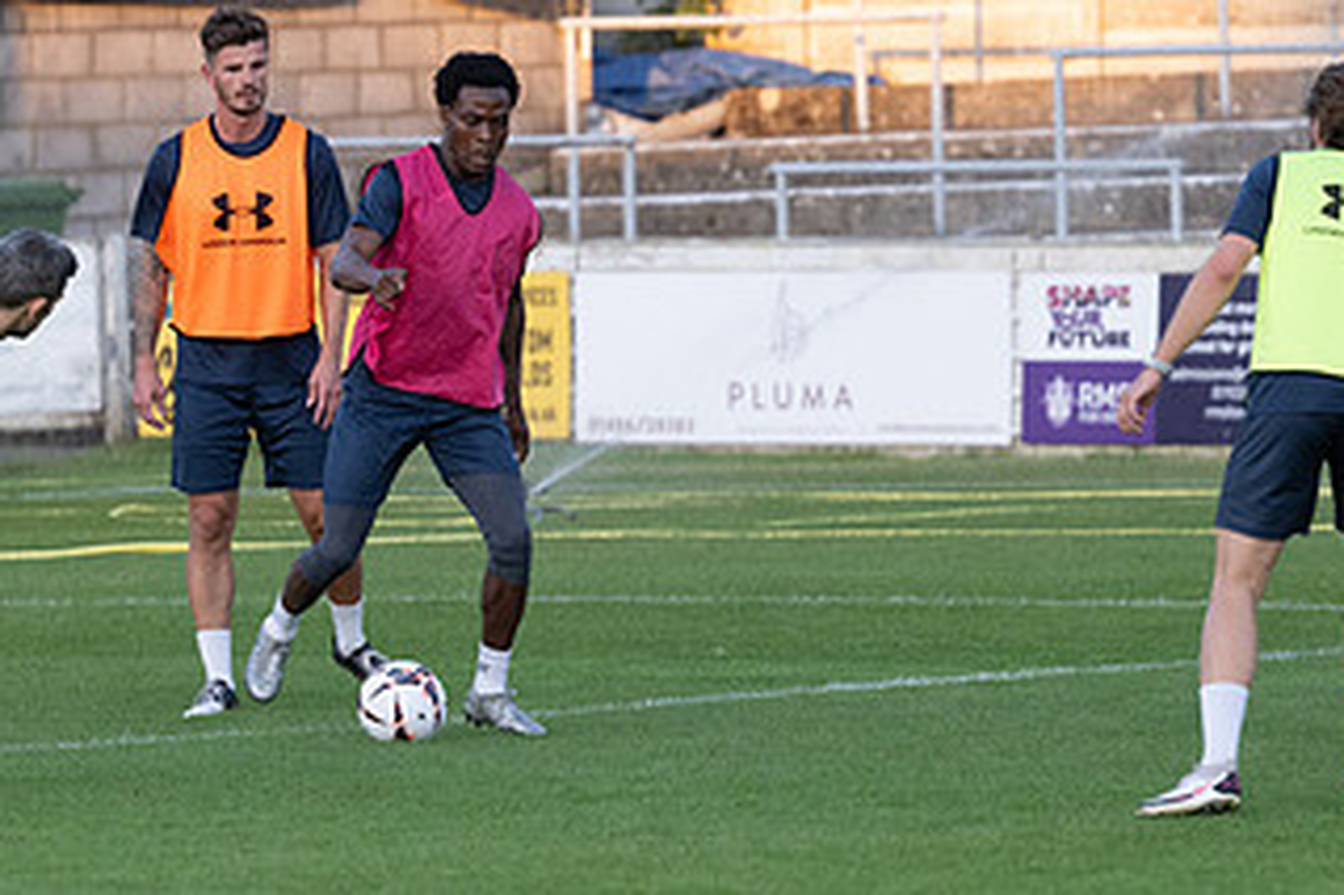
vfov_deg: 3.4
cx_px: 265
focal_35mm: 408
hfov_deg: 5.1
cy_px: 508
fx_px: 15223
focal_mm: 150
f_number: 3.2
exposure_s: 1/1000
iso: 1000
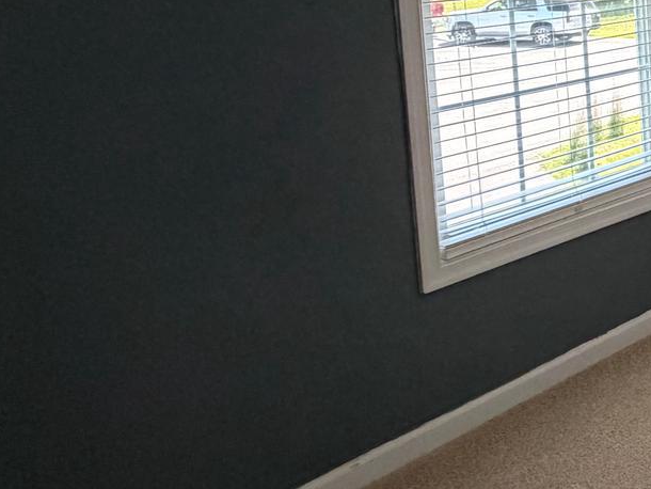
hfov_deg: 27.5
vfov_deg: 28.9
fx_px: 884
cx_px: 980
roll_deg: +1.0
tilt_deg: -5.5
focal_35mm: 47
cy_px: -5
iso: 320
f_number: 2.2
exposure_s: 1/120
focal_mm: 2.22
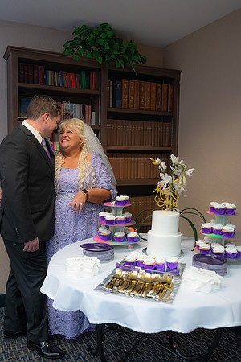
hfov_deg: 40.0
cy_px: 181
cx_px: 120
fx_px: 331
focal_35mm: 33
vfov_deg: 57.2
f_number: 4
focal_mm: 33
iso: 400
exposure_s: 1/50
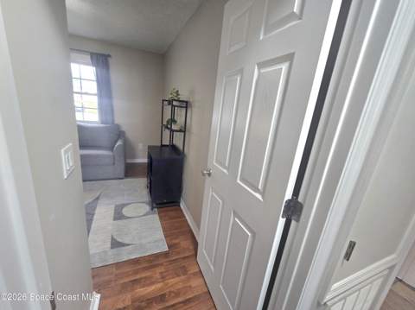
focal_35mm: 13
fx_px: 156
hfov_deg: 106.2
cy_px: 155
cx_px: 208
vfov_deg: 89.8
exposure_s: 1/60.2
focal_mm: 2.2
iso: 200
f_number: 2.2
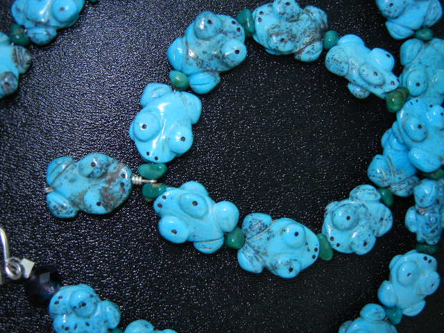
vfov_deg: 32.2
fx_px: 577
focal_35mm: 45
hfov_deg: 42.1
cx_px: 222
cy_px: 166
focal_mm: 8.1
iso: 225
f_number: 3.8
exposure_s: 1/30
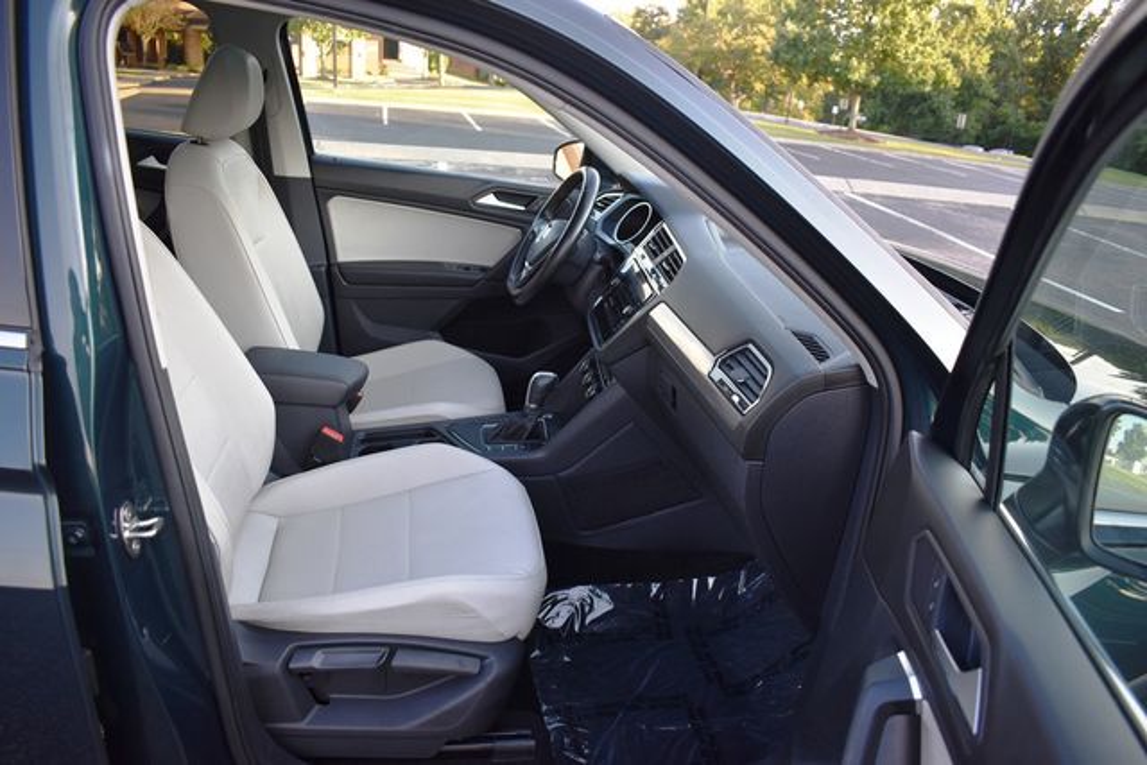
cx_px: 574
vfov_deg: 48.0
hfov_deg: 67.4
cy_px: 382
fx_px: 860
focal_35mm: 27
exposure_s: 1/250
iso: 400
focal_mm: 18
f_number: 3.5
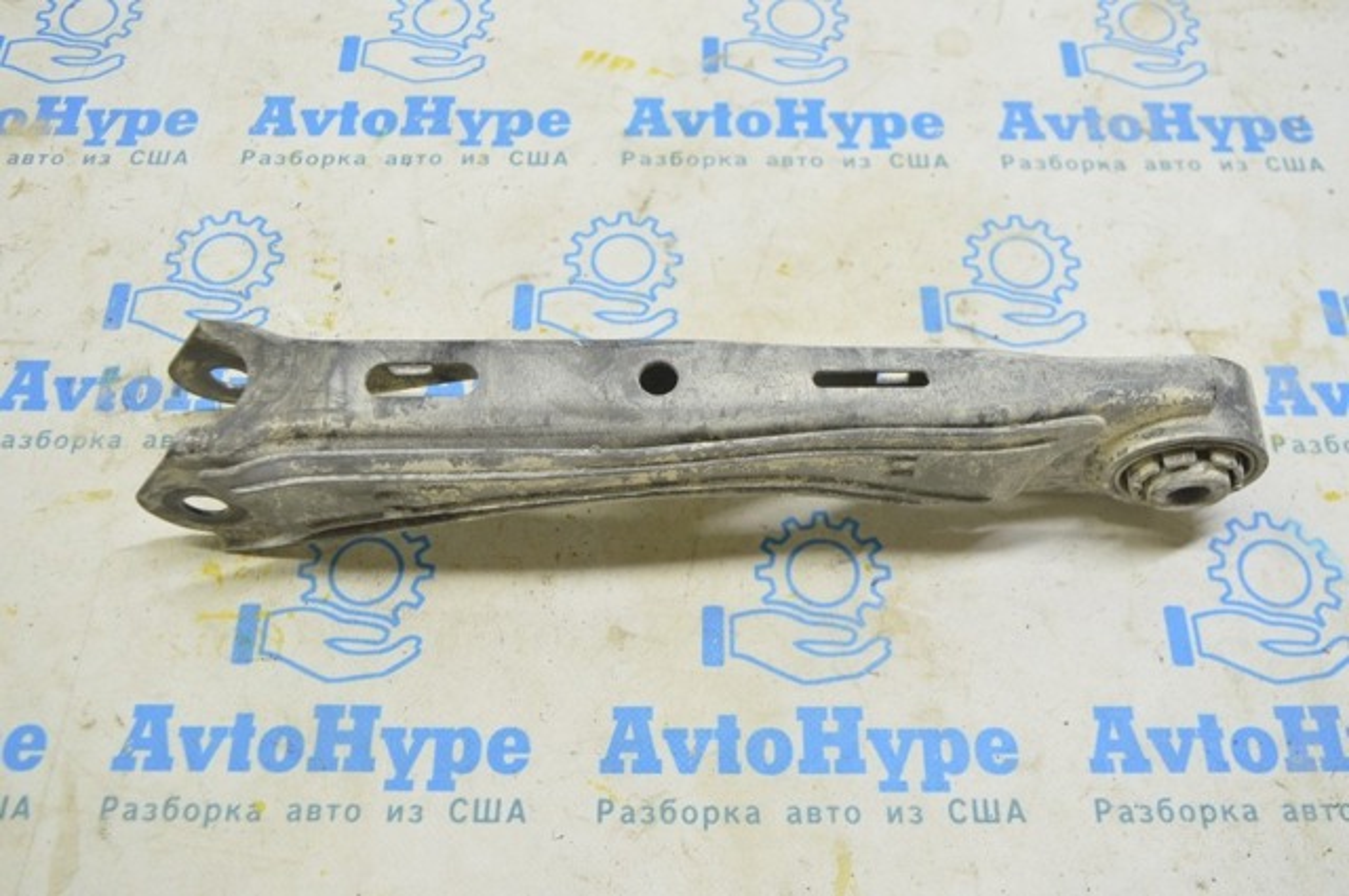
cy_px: 448
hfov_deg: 57.3
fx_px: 1235
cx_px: 674
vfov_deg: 39.9
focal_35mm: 33
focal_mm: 22
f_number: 5.6
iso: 400
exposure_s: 1/20
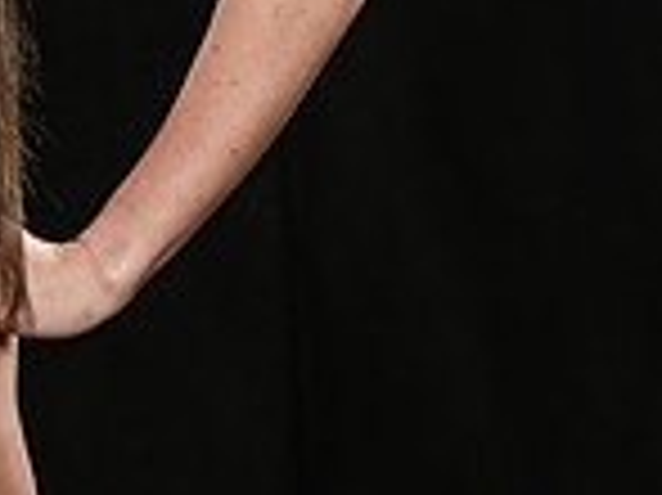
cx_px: -162
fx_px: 6688
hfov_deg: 5.6
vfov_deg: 4.2
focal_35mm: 350
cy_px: -92
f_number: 6.3
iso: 400
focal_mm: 92
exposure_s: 1/200
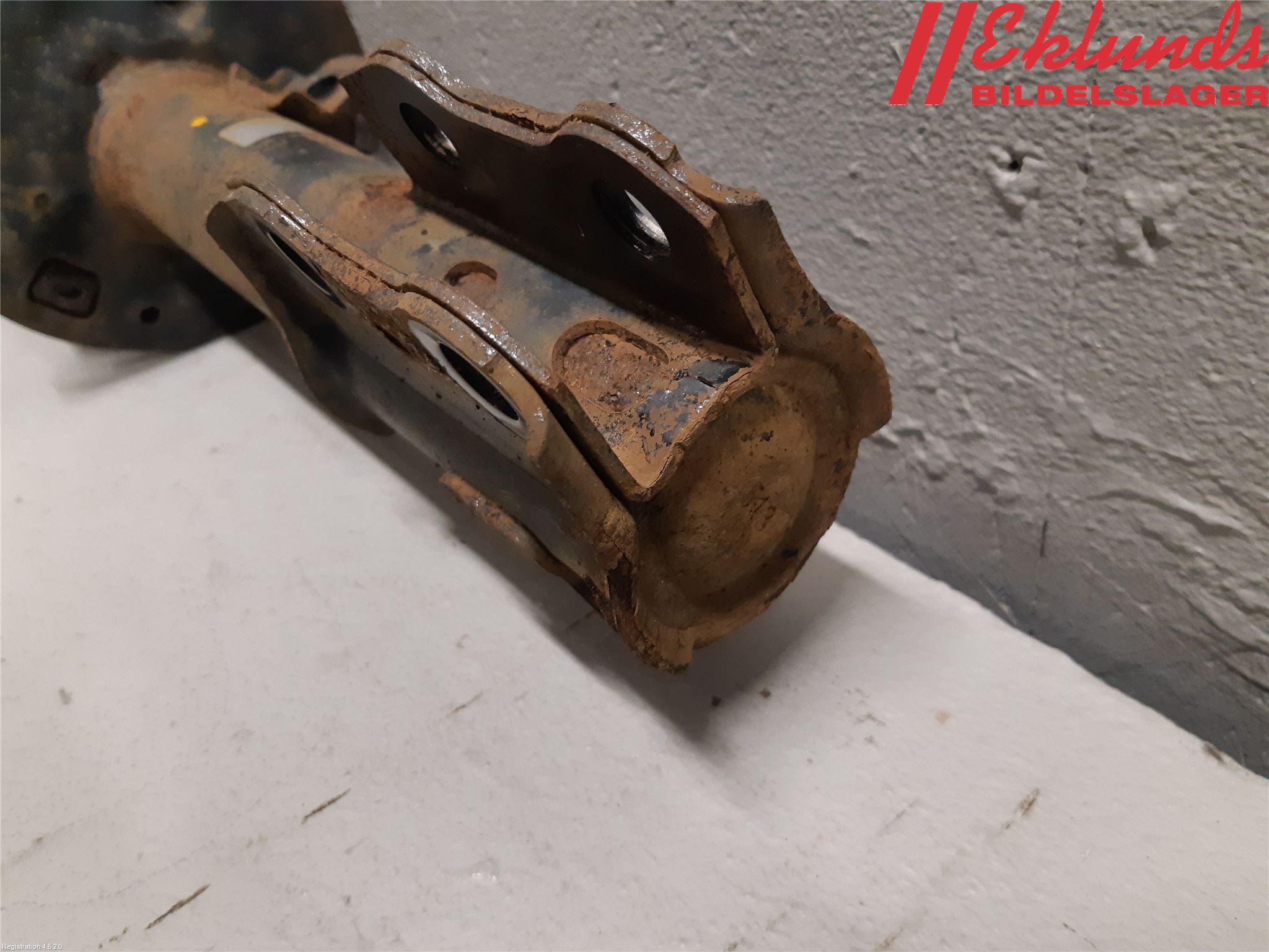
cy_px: 476
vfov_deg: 53.1
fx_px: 953
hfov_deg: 67.3
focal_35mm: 26
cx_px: 634
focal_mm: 3.93
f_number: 1.7
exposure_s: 1/50
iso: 250
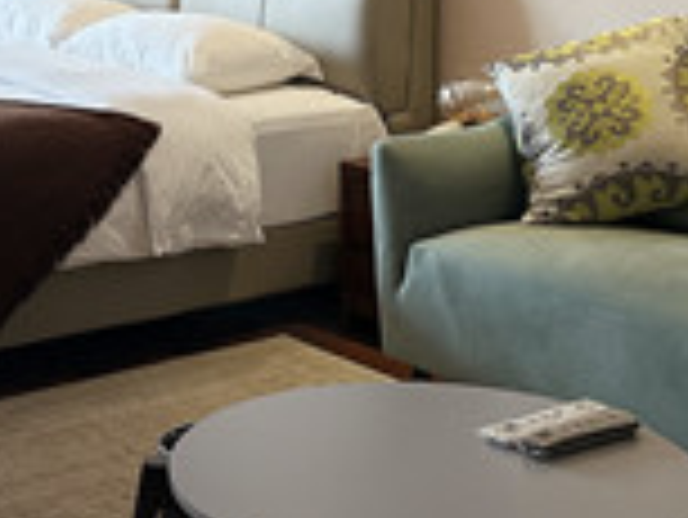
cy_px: -207
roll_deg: -0.2
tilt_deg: +1.3
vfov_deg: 14.9
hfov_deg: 20.7
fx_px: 1870
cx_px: 175
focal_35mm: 94
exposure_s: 1/100
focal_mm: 6.86
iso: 80
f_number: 1.78
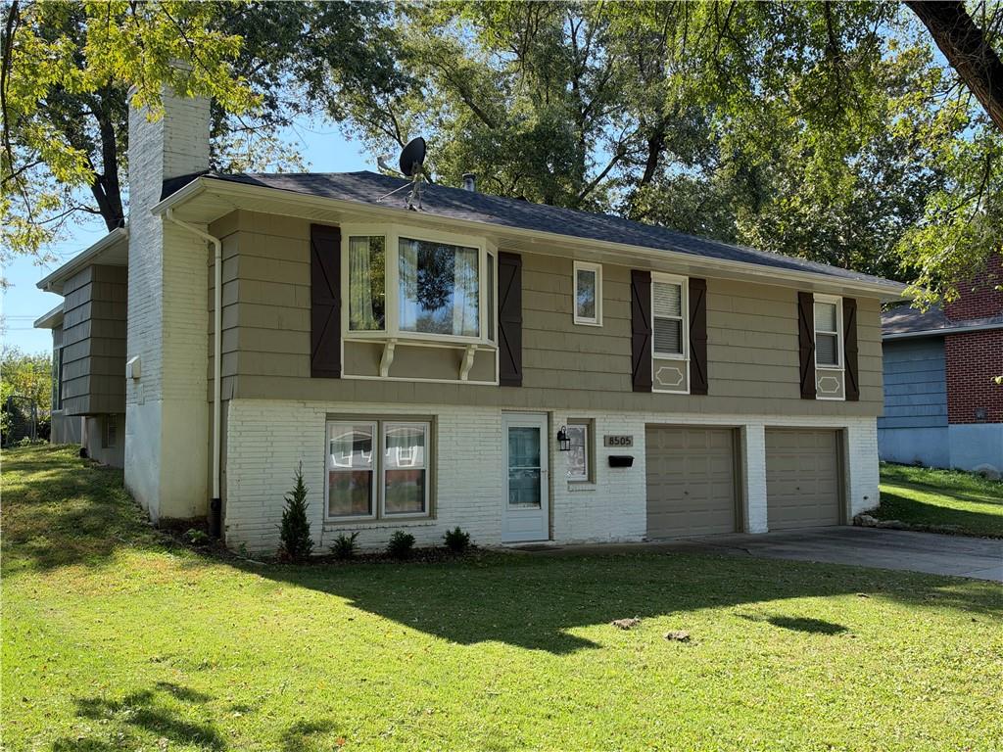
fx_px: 985
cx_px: 502
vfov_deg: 41.8
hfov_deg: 54.0
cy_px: 376
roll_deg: +0.5
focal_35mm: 34
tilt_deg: +4.6
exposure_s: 1/1575
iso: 100
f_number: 1.8
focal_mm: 6.93
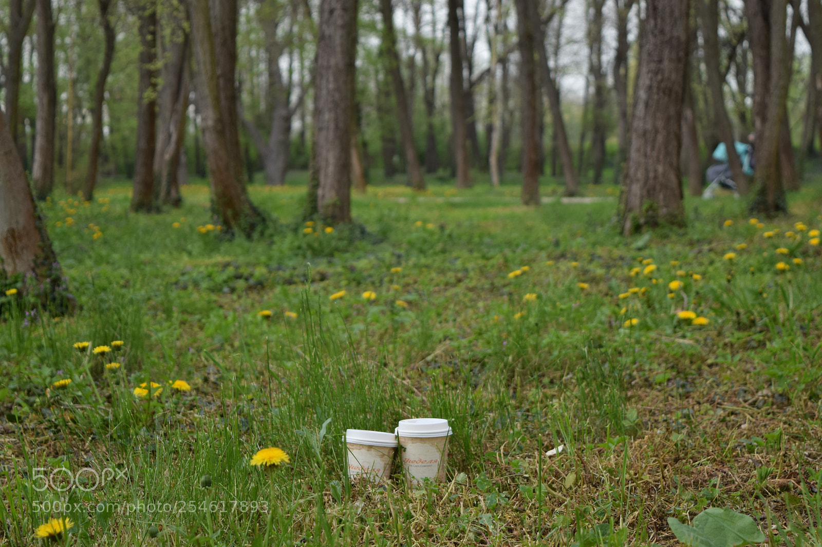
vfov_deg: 16.5
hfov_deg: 24.6
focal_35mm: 82
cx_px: 411
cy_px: 274
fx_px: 1883
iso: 200
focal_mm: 55
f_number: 7.1
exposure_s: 1/50
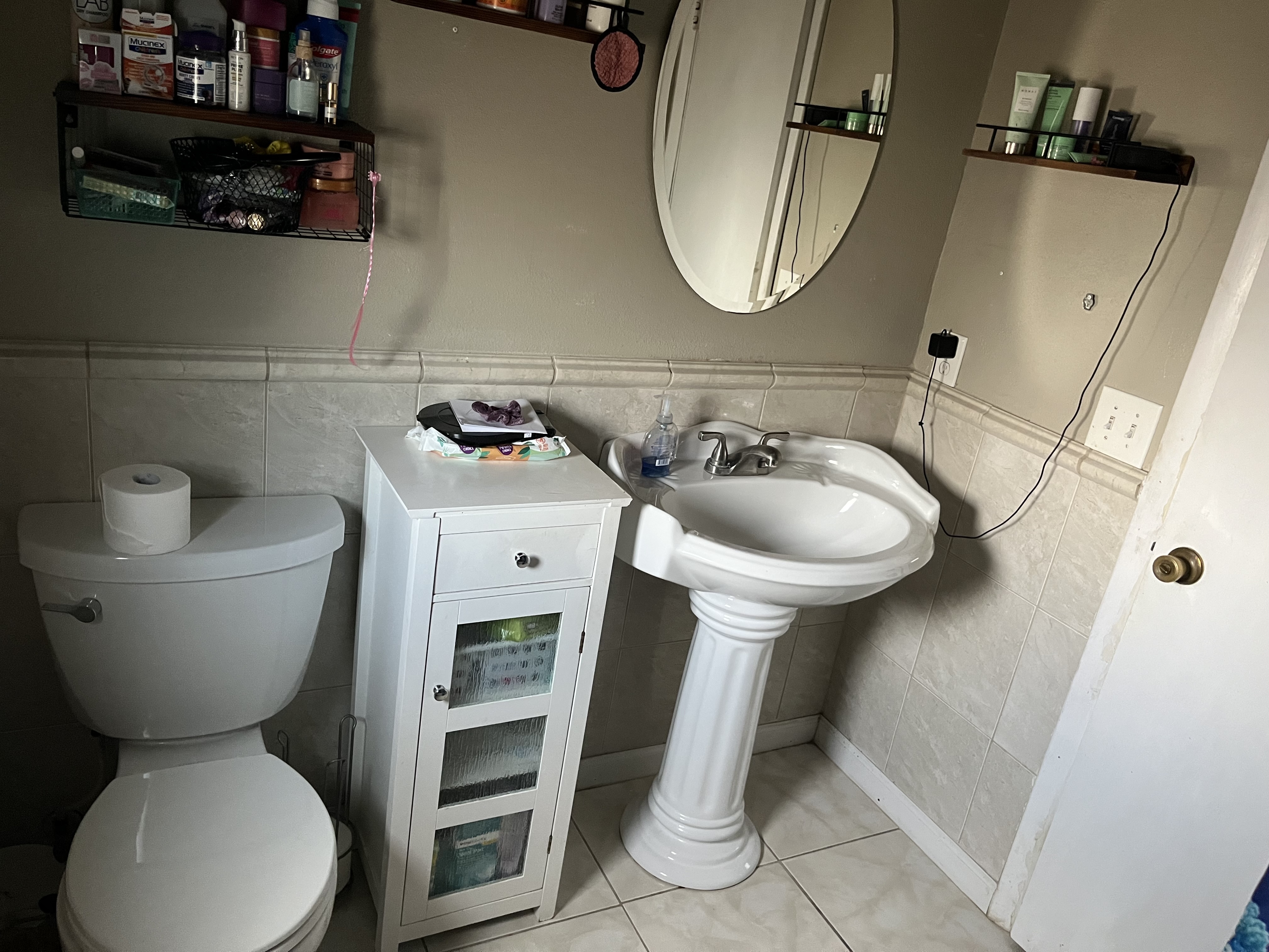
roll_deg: -9.3
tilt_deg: -19.3
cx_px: 634
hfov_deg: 67.3
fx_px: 953
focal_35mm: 26
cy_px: 476
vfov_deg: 53.1
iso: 500
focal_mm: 5.1
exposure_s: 1/60
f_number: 1.6
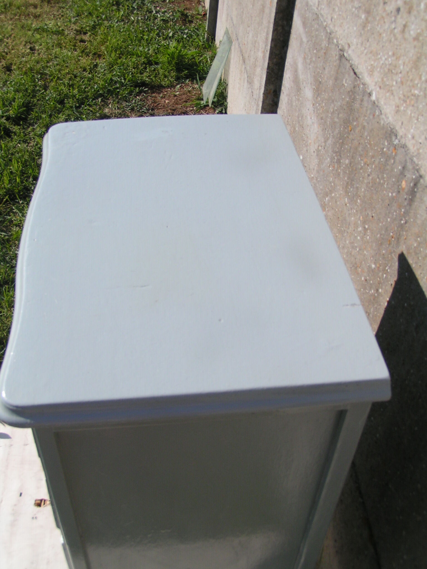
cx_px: 214
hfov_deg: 37.7
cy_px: 284
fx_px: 625
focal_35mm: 38
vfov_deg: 49.0
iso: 50
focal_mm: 5.8
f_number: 5.6
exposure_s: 1/400
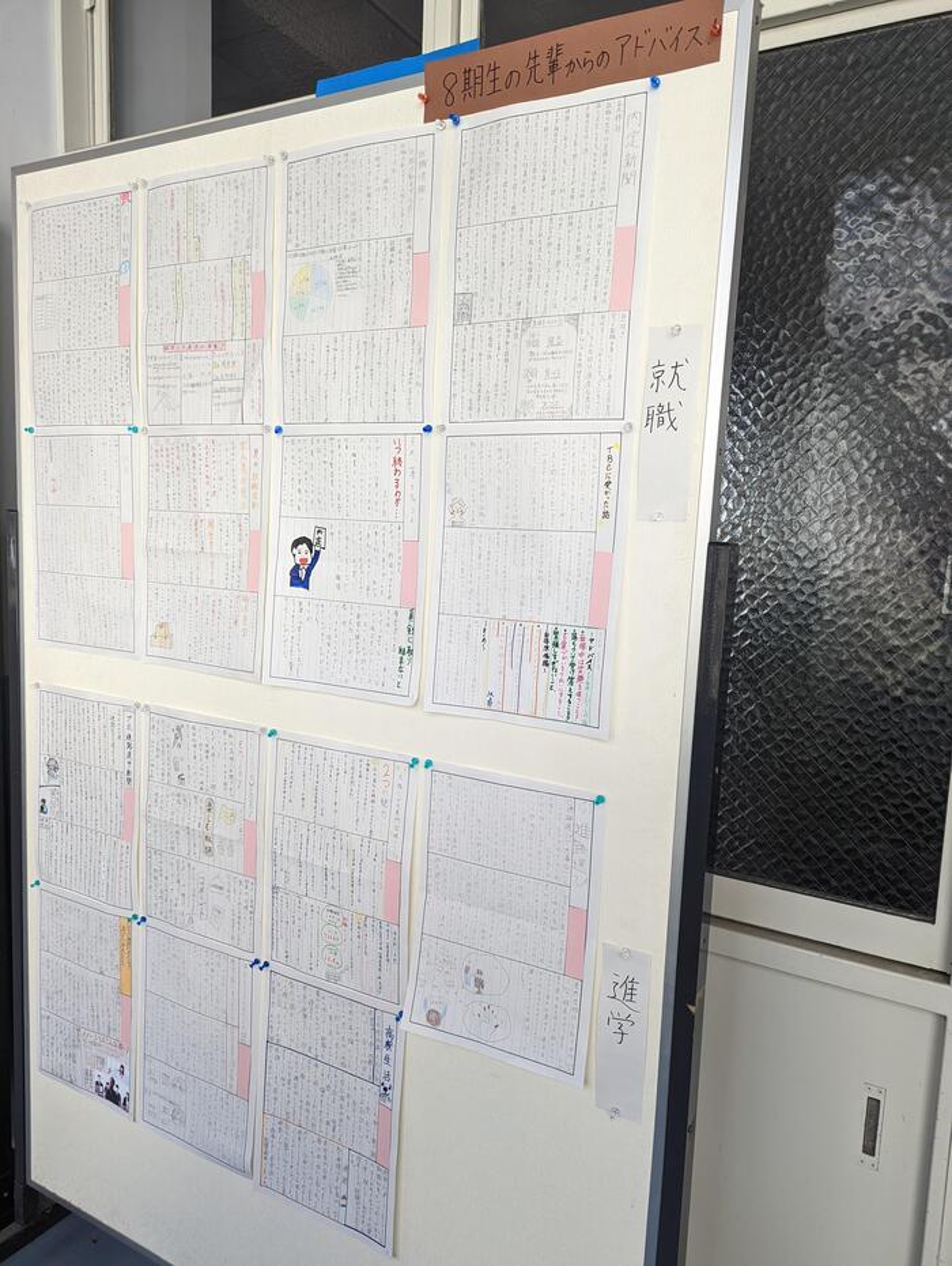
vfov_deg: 71.5
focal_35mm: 24
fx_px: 878
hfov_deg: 56.9
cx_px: 476
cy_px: 633
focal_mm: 6.81
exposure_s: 1/173
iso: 93
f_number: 1.85
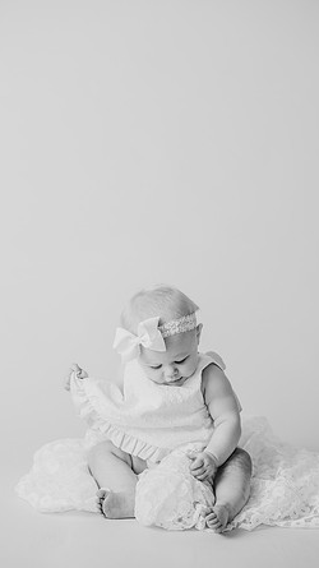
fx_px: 1355
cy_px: 283
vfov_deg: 23.7
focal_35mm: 90
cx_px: 168
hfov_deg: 13.4
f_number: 2.8
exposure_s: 1/160
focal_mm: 85
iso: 100
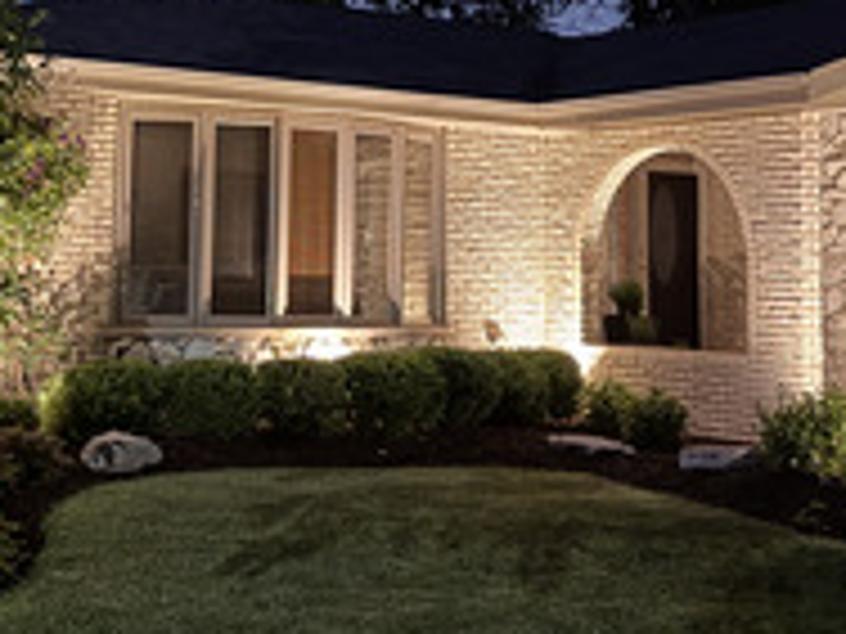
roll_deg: -1.2
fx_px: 1662
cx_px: 349
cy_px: 148
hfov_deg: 28.5
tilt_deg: +4.6
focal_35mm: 68
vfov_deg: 21.4
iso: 1250
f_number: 1.78
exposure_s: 1/10
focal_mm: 6.76
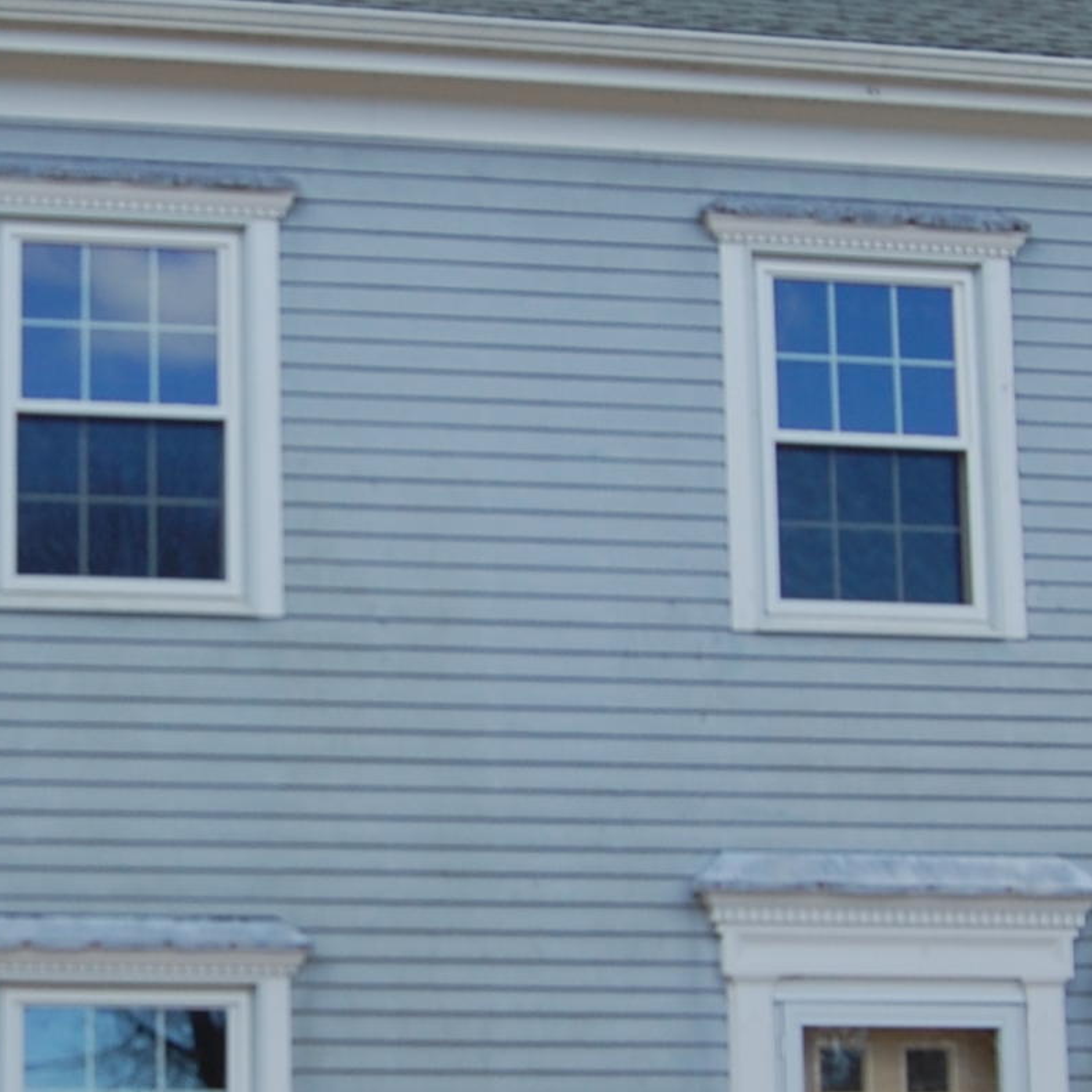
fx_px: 3105
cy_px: 737
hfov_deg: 19.5
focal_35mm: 87
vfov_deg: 19.9
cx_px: 91
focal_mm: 18
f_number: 8
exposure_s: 1/250
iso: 200
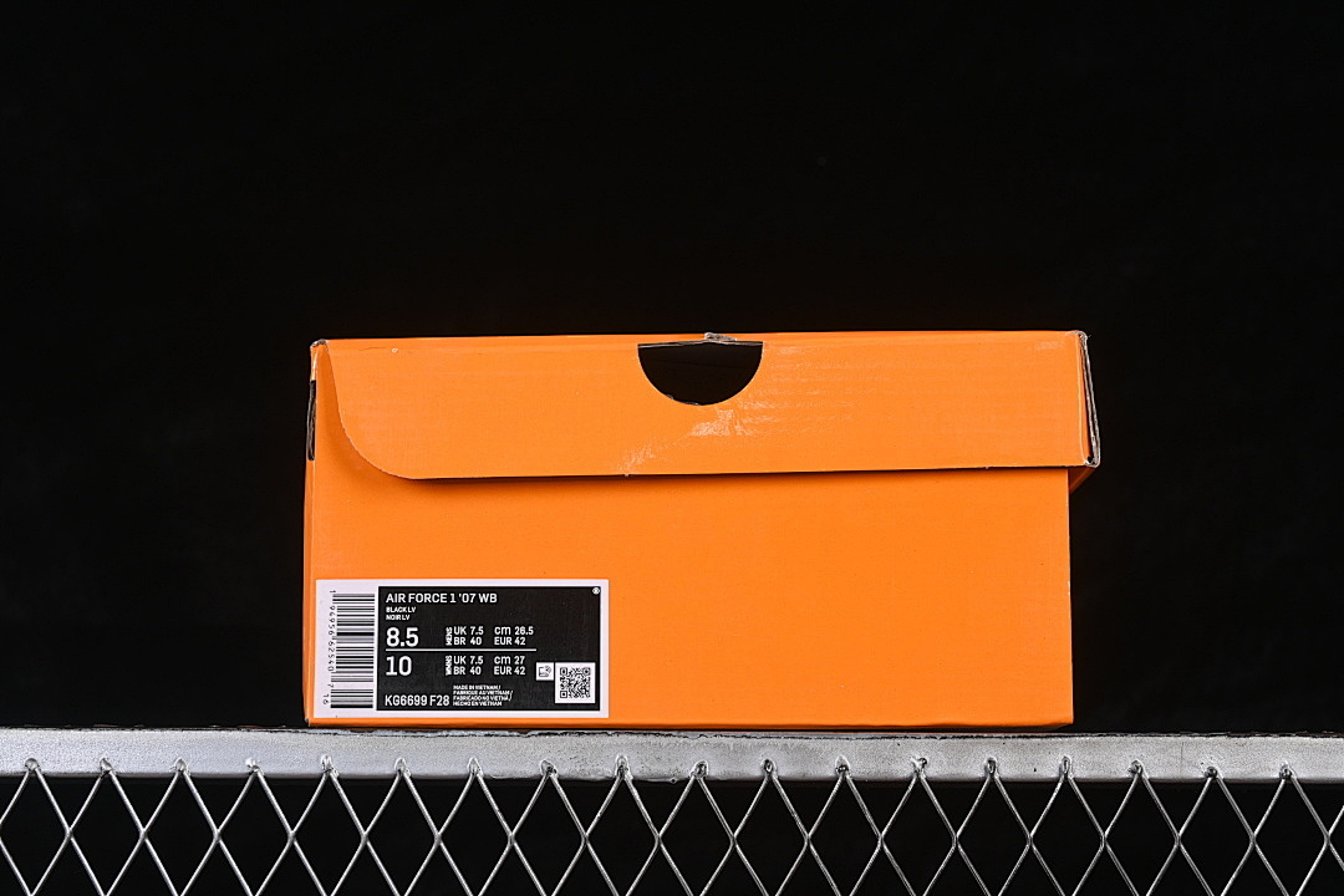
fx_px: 2800
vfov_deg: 18.2
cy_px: 448
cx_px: 672
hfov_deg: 27.0
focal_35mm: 75
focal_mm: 50
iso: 160
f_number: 8
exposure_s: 1/80
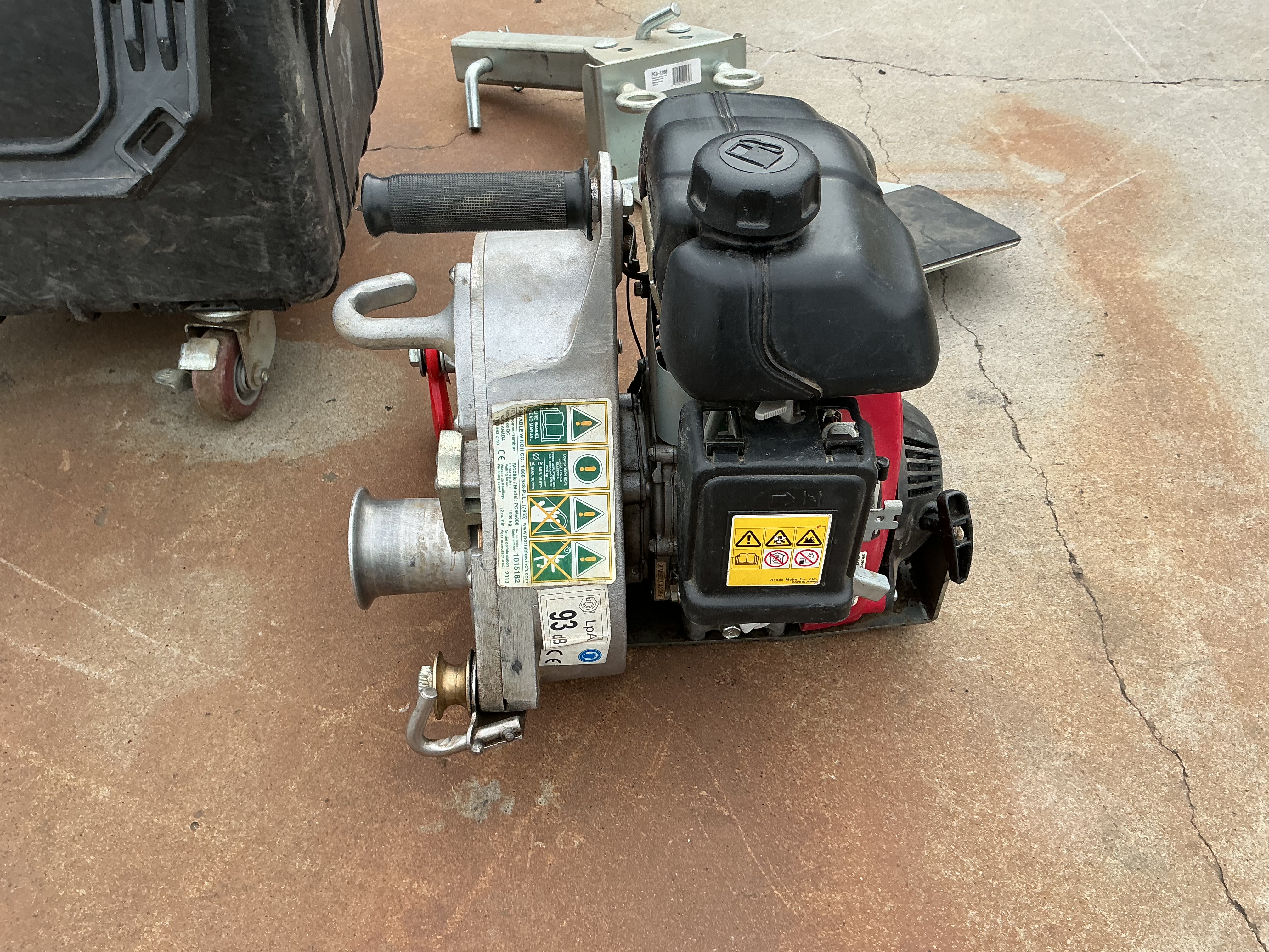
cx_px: 634
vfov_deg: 48.2
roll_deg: +0.0
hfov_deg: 61.7
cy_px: 476
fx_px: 1063
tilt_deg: -43.8
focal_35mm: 29
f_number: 1.8
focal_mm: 3
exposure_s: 1/709
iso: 25
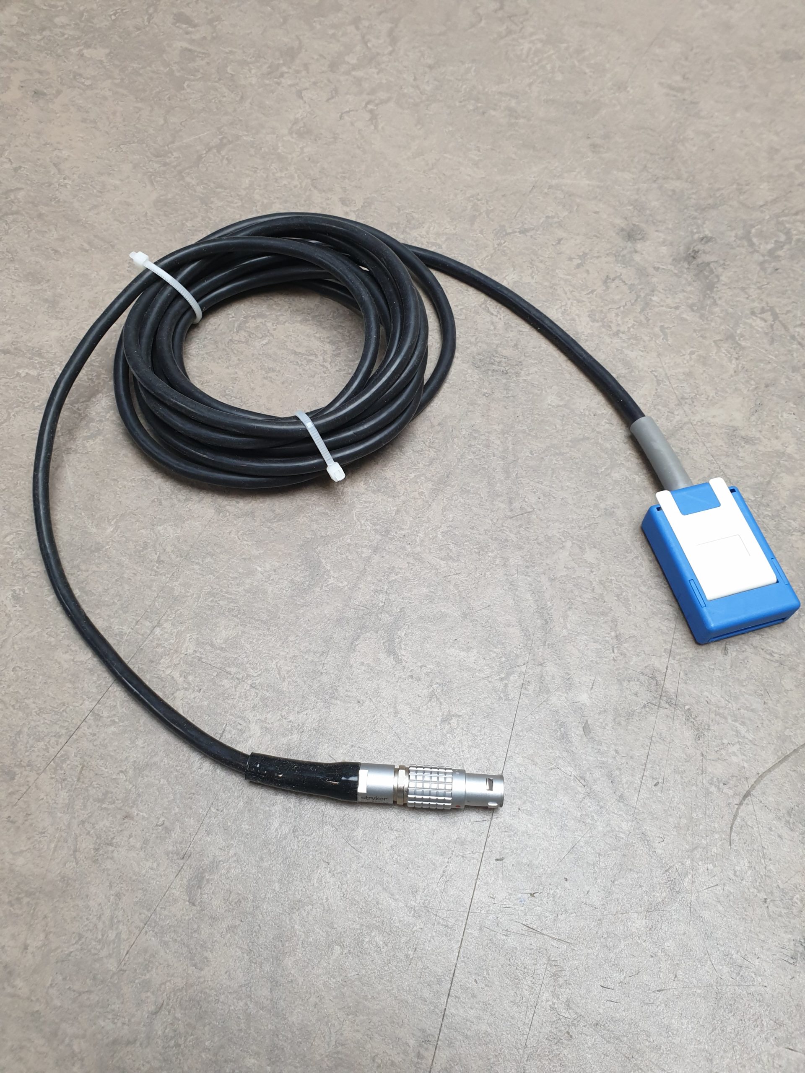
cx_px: 402
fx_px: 806
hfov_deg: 53.1
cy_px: 536
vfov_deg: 67.3
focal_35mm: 26
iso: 100
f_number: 2.4
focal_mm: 4.3
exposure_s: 1/50
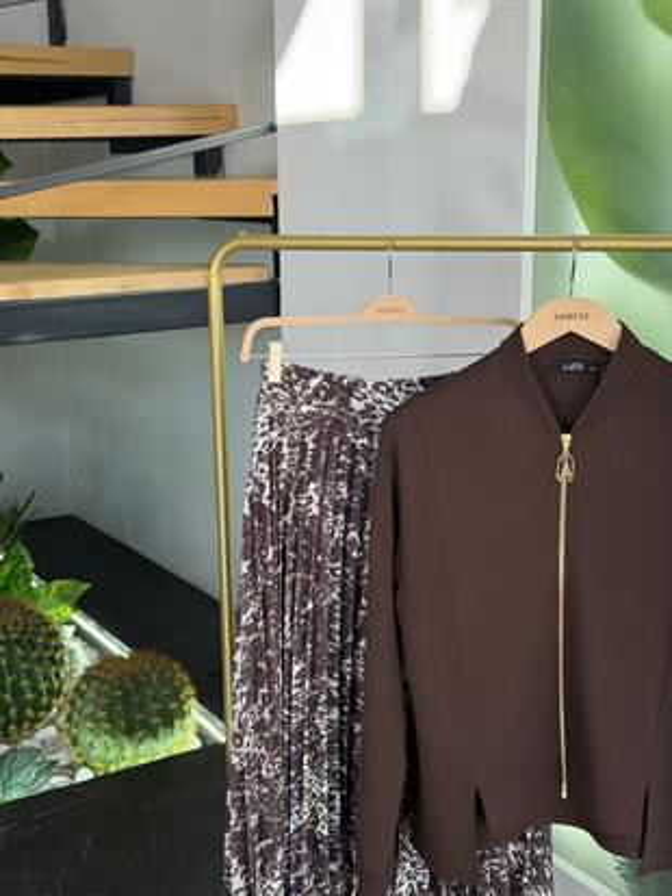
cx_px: 336
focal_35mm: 48
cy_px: 448
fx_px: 1242
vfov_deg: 39.6
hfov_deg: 30.3
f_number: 1.78
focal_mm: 6.76
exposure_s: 1/234
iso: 64
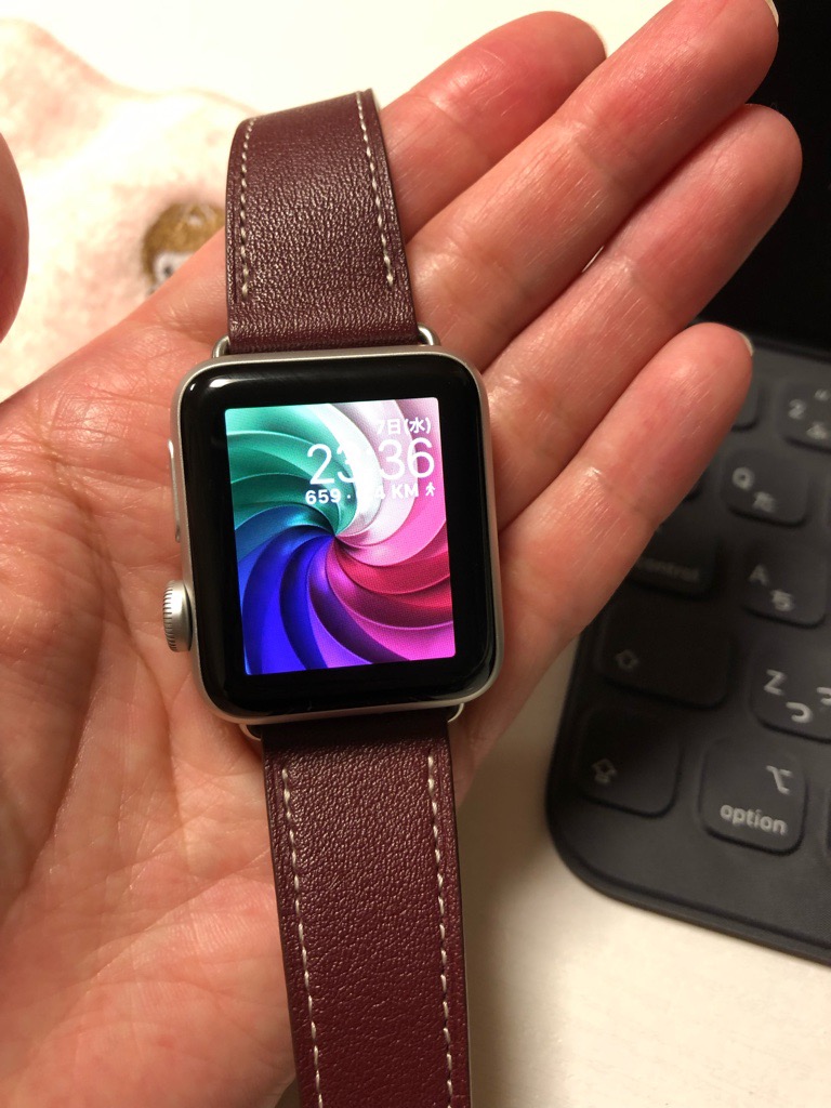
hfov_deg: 49.7
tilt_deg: -59.9
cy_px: 554
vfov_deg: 63.4
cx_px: 416
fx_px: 896
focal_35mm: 28
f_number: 1.8
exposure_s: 1/17
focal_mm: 3.99
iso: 64
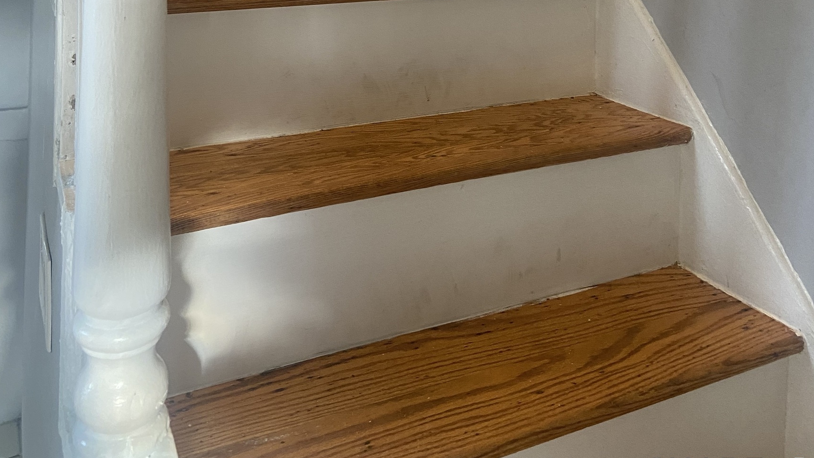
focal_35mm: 38
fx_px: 820
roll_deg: -1.9
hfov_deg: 52.8
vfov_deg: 28.1
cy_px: -57
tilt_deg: -2.6
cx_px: 405
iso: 160
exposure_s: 1/60
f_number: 1.8
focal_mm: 4.25
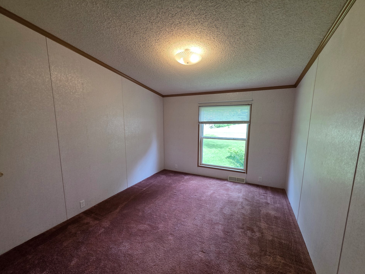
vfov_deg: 85.6
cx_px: 182
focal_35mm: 14
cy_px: 143
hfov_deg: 102.1
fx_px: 148
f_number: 1.9
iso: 125
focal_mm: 2.2
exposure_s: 1/120
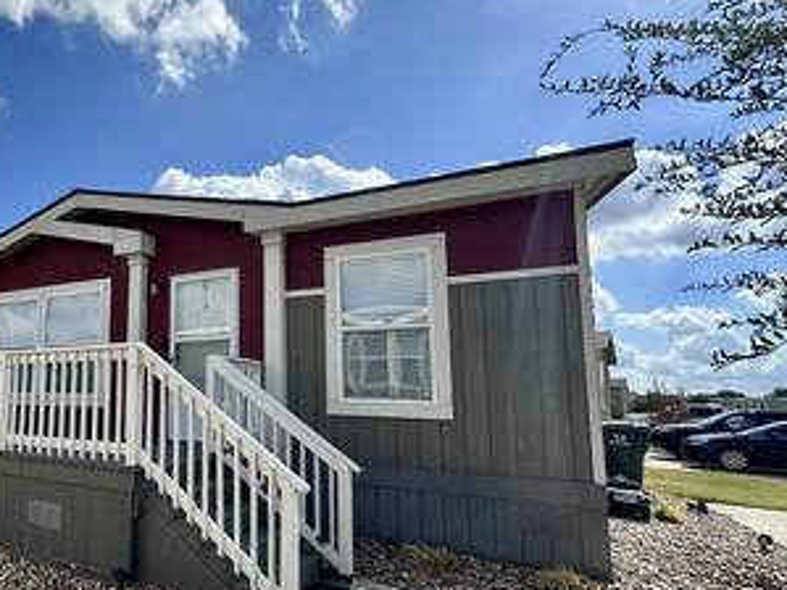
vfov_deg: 56.6
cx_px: 182
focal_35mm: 24
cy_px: 329
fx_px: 545
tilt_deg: +8.0
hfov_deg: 66.4
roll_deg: -1.8
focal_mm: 2.22
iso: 50
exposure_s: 1/1618
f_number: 2.2
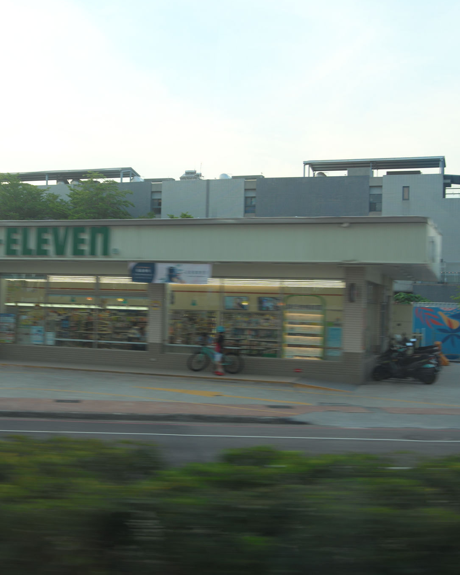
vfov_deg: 36.7
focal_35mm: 51
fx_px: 868
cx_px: 88
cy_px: 288
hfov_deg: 29.0
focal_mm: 36
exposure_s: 1/80
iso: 100
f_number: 6.3
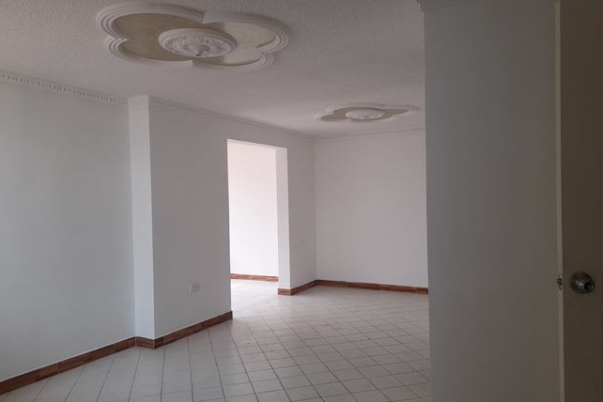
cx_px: 310
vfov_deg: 47.9
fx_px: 452
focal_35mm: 27
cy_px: 208
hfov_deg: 67.4
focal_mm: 4.6
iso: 40
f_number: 2
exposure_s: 1/60
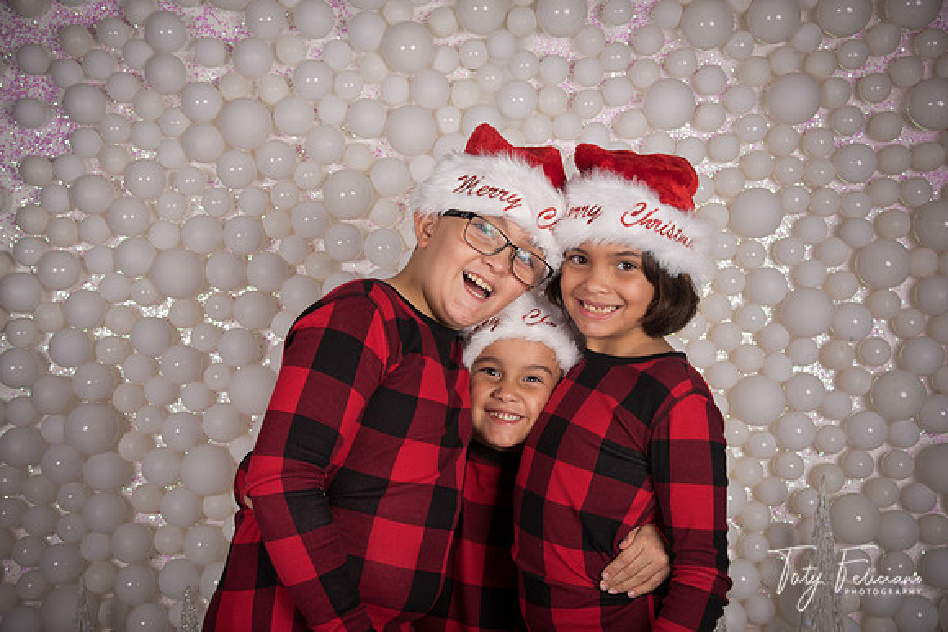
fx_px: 1370
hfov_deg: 38.2
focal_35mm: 52
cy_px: 316
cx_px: 474
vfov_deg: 26.0
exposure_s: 1/200
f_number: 14
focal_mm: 52
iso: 50
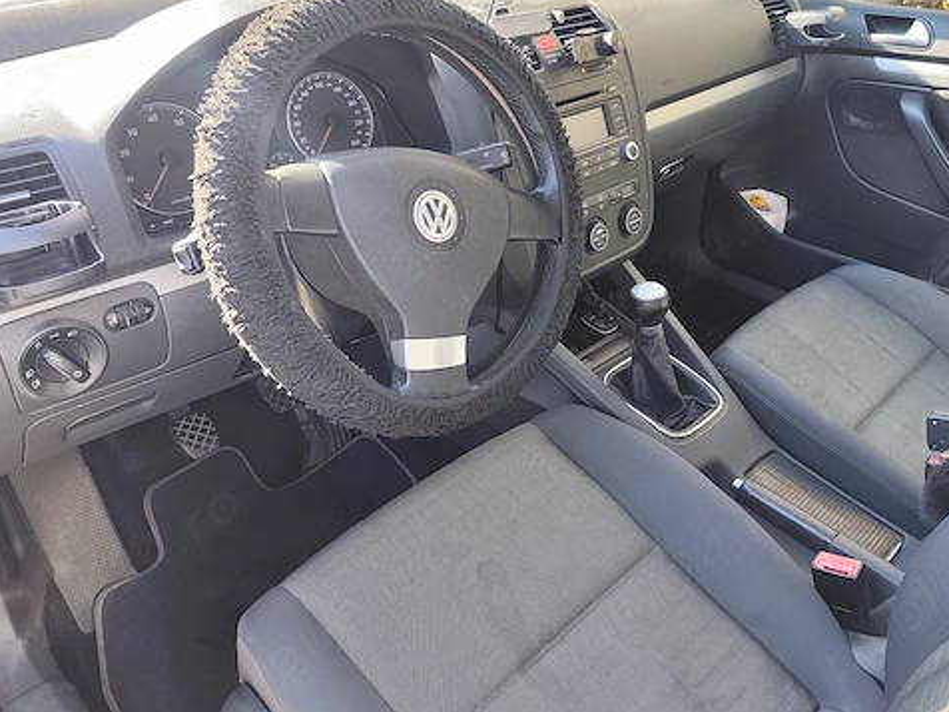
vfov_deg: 48.1
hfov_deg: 61.5
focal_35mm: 29
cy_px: 301
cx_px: 530
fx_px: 795
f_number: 1.65
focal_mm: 6.19
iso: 80
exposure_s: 1/100
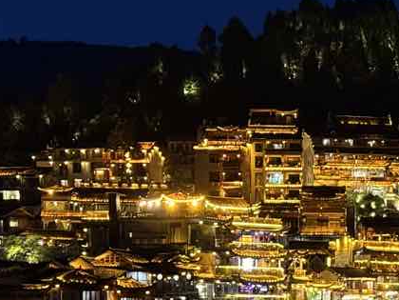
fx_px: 1579
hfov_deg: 13.8
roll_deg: -0.6
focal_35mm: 137
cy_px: 363
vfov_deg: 10.6
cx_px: 535
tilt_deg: -1.6
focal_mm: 6.76
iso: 640
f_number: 1.78
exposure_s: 1/25
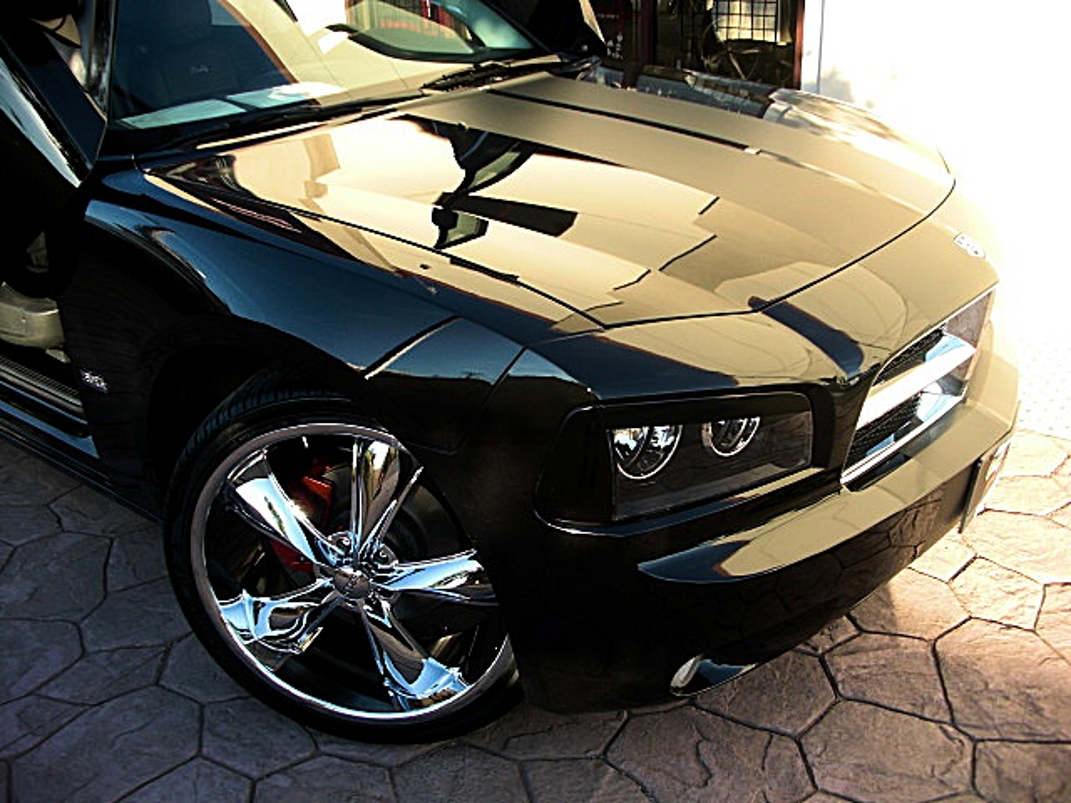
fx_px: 1114
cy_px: 402
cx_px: 536
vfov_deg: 39.7
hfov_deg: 51.4
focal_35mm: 36
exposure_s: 1/125
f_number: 2.8
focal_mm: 6.3
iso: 50
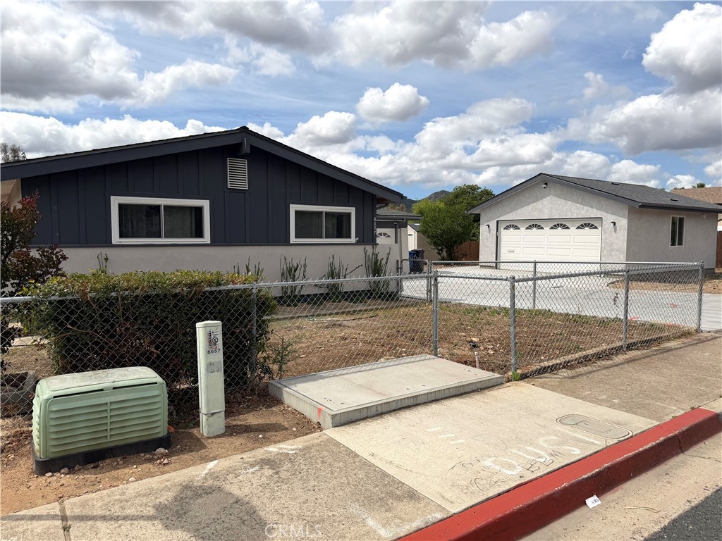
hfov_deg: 71.6
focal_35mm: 24
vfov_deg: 56.8
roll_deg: -0.6
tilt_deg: -3.7
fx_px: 501
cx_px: 361
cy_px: 270
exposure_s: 1/8130
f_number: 1.78
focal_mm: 6.76
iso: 80
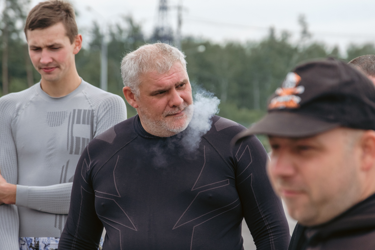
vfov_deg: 6.8
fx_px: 2115
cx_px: 188
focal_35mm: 203
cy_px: 125
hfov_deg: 10.1
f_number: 7.1
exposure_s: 1/2000
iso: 2000
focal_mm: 135
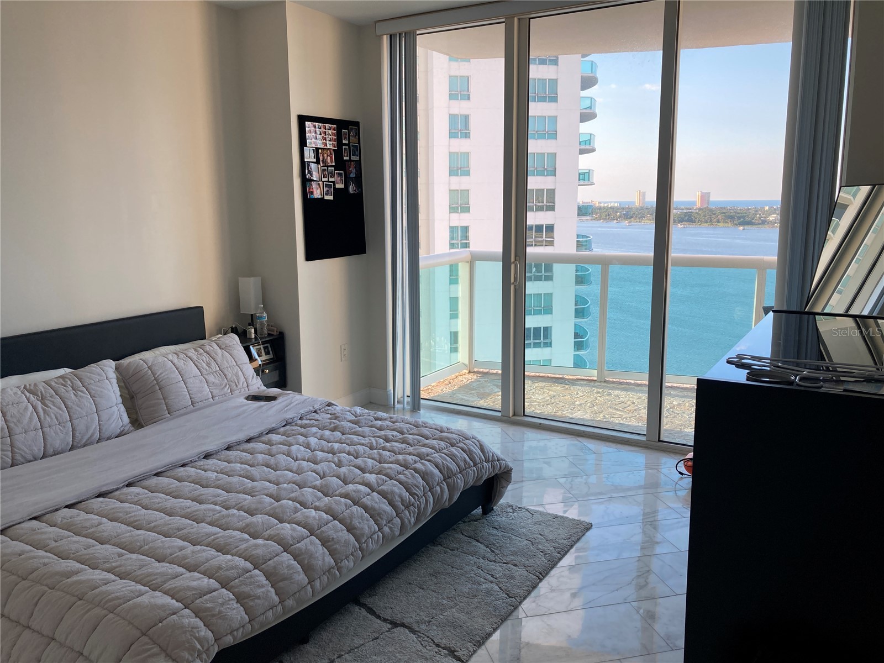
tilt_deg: -8.9
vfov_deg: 49.7
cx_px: 442
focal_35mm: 28
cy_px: 332
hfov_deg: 63.4
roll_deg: -0.4
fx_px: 715
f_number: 1.8
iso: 20
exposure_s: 1/121
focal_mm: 3.99
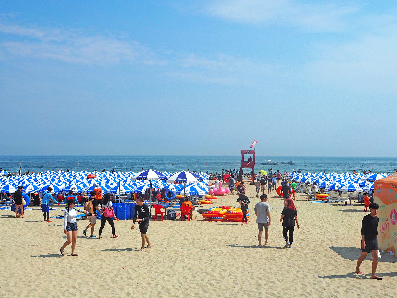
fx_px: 321
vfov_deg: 49.7
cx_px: 198
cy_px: 149
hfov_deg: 63.4
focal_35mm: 28
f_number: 11
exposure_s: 1/640
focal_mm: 14
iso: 200
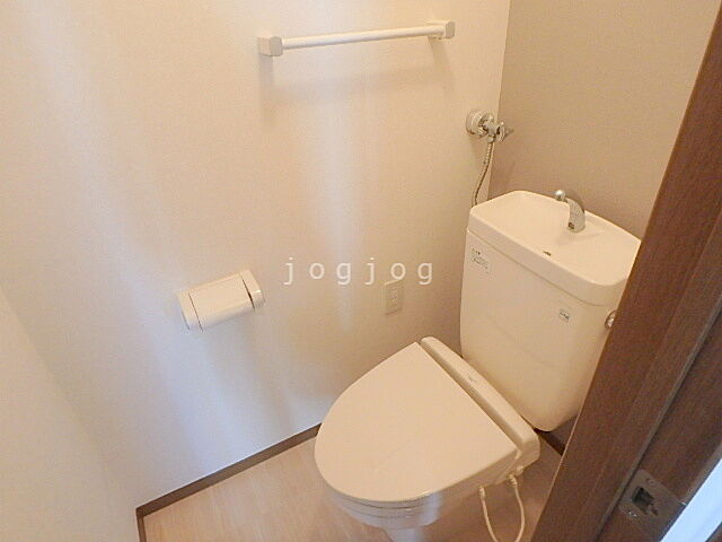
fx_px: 438
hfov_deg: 79.0
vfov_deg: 63.4
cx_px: 361
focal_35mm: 21
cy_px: 271
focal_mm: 3.7
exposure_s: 1/30
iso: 320
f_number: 3.5
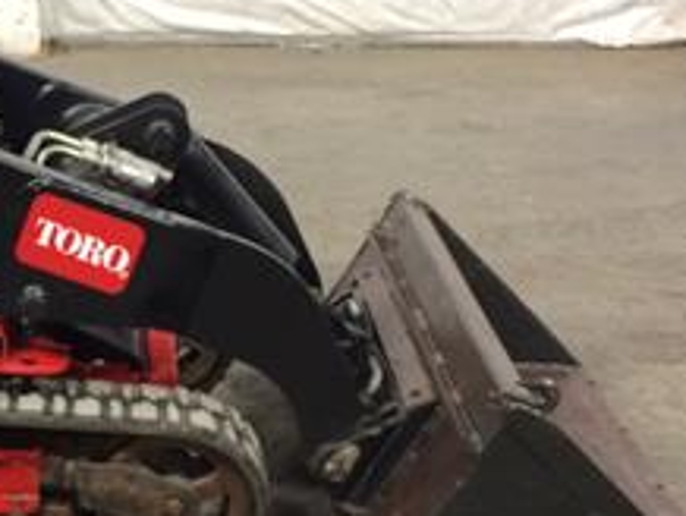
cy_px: 230
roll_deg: +1.6
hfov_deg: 22.0
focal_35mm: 85
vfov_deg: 17.4
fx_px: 1686
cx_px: -22
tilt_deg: -20.1
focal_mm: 4.15
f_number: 2.2
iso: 125
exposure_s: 1/30
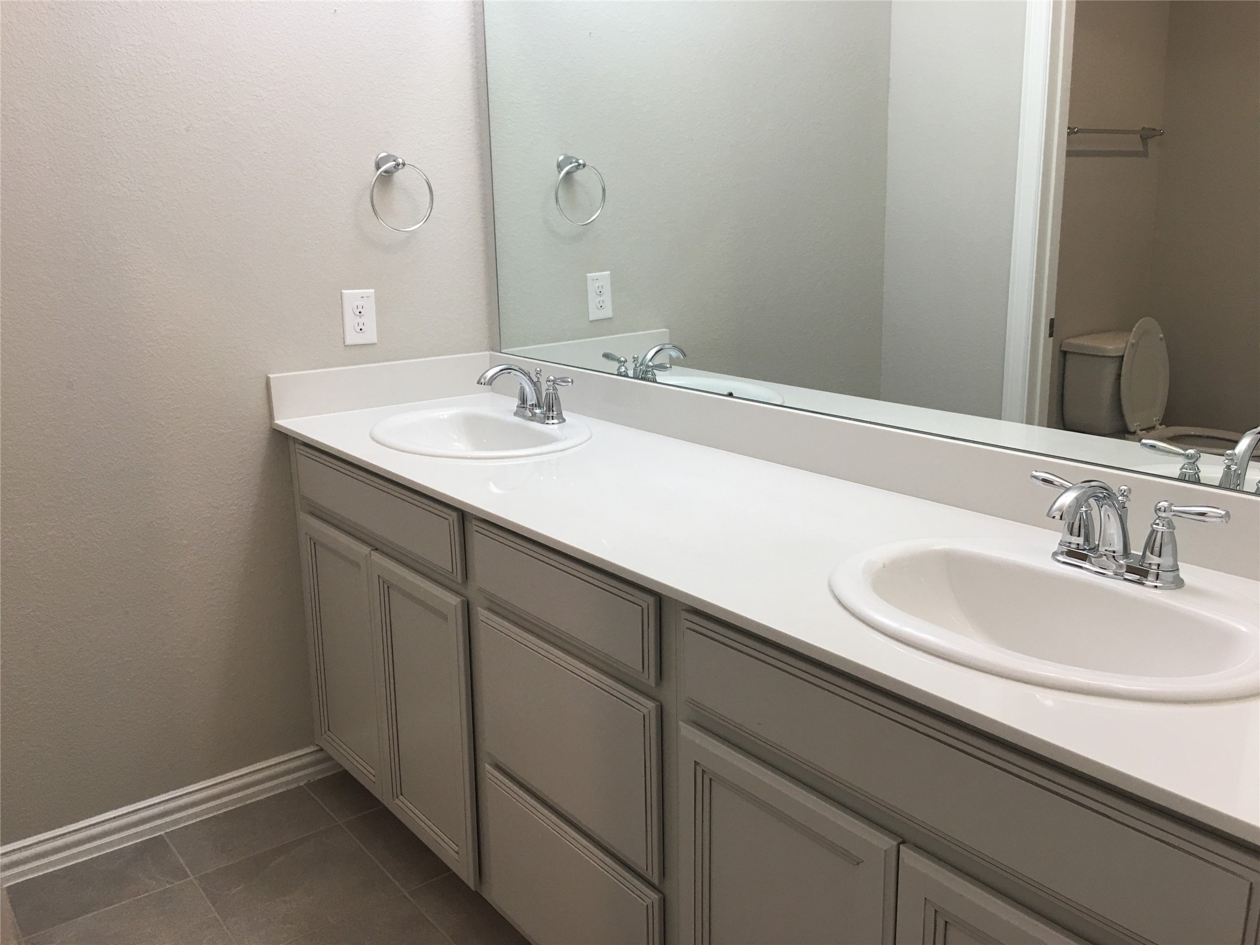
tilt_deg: -11.7
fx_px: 1056
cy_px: 472
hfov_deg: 61.7
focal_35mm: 29
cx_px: 630
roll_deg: +1.1
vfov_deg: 48.2
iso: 32
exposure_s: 1/30
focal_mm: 4.15
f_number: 2.2
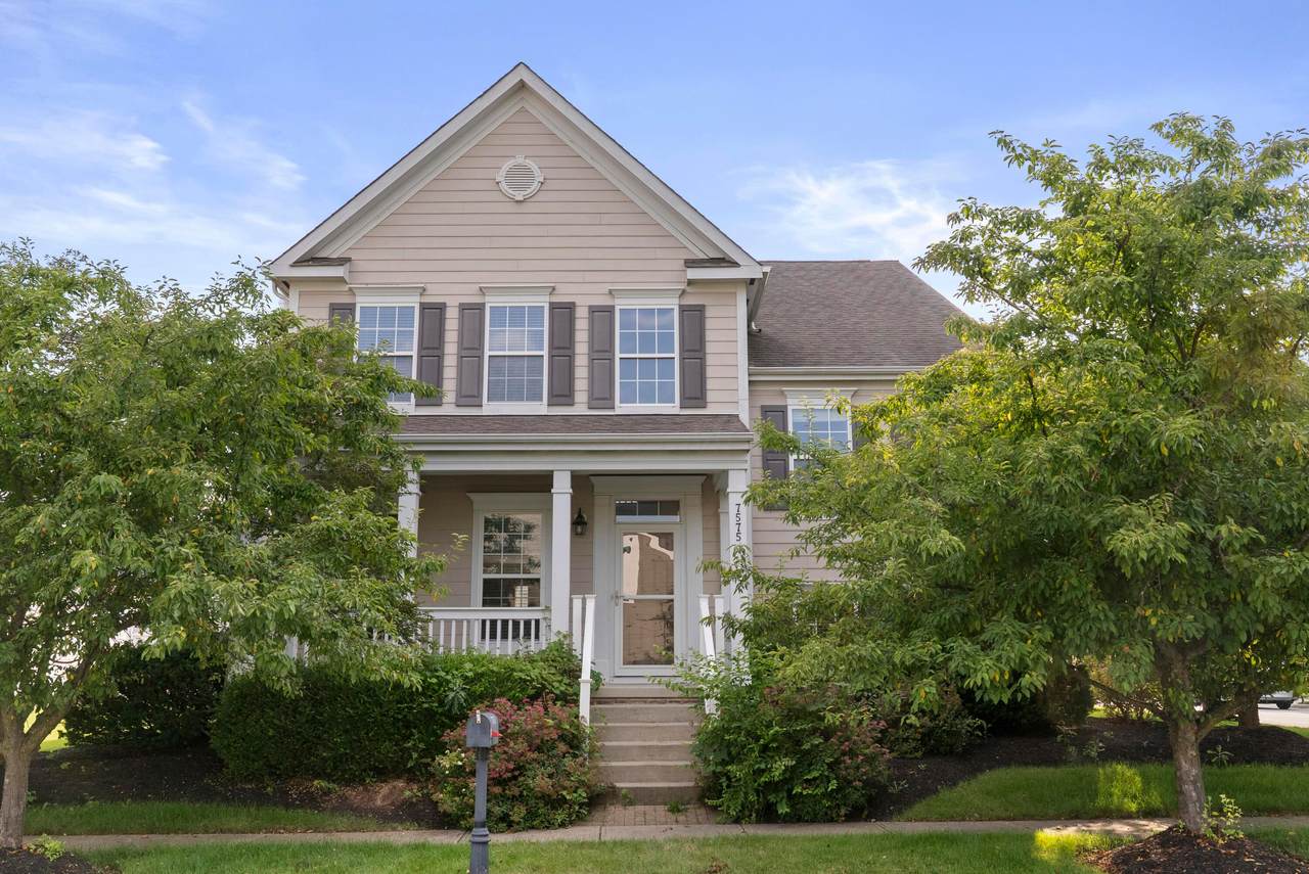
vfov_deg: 43.7
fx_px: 1091
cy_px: 437
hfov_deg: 61.9
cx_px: 654
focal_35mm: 30
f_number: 8
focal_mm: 30
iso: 640
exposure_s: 1/640
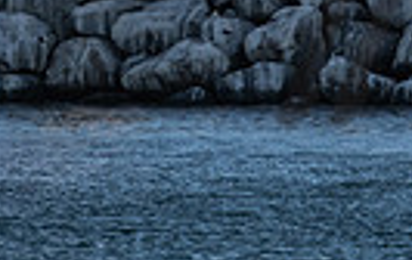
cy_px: -271
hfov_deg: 2.7
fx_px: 8852
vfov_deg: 1.7
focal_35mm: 786
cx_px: 169
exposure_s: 1/1600
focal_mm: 165
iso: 320
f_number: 6.3
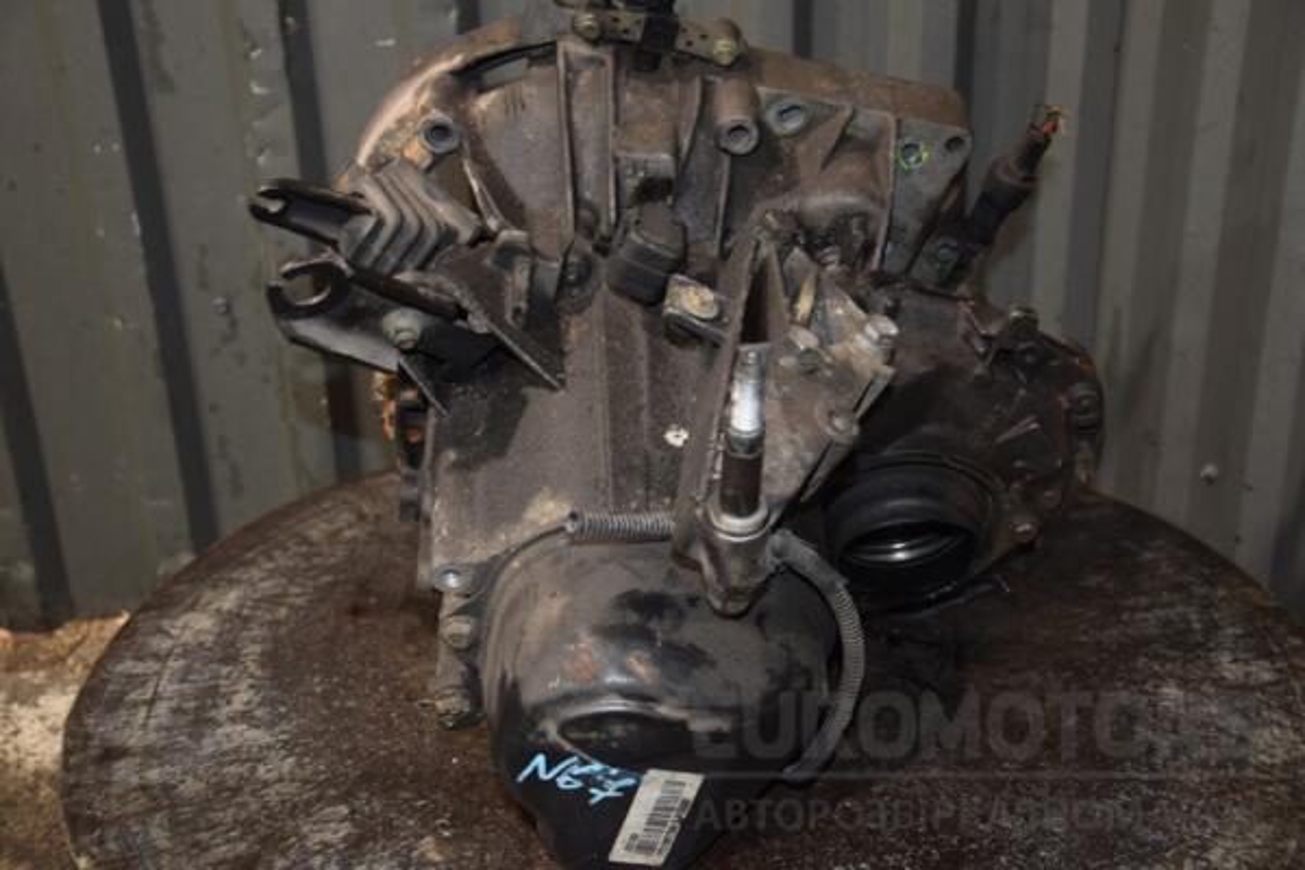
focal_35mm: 45
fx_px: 1631
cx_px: 652
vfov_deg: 29.9
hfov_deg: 43.6
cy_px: 435
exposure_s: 1/50
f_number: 4.2
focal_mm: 30
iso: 800
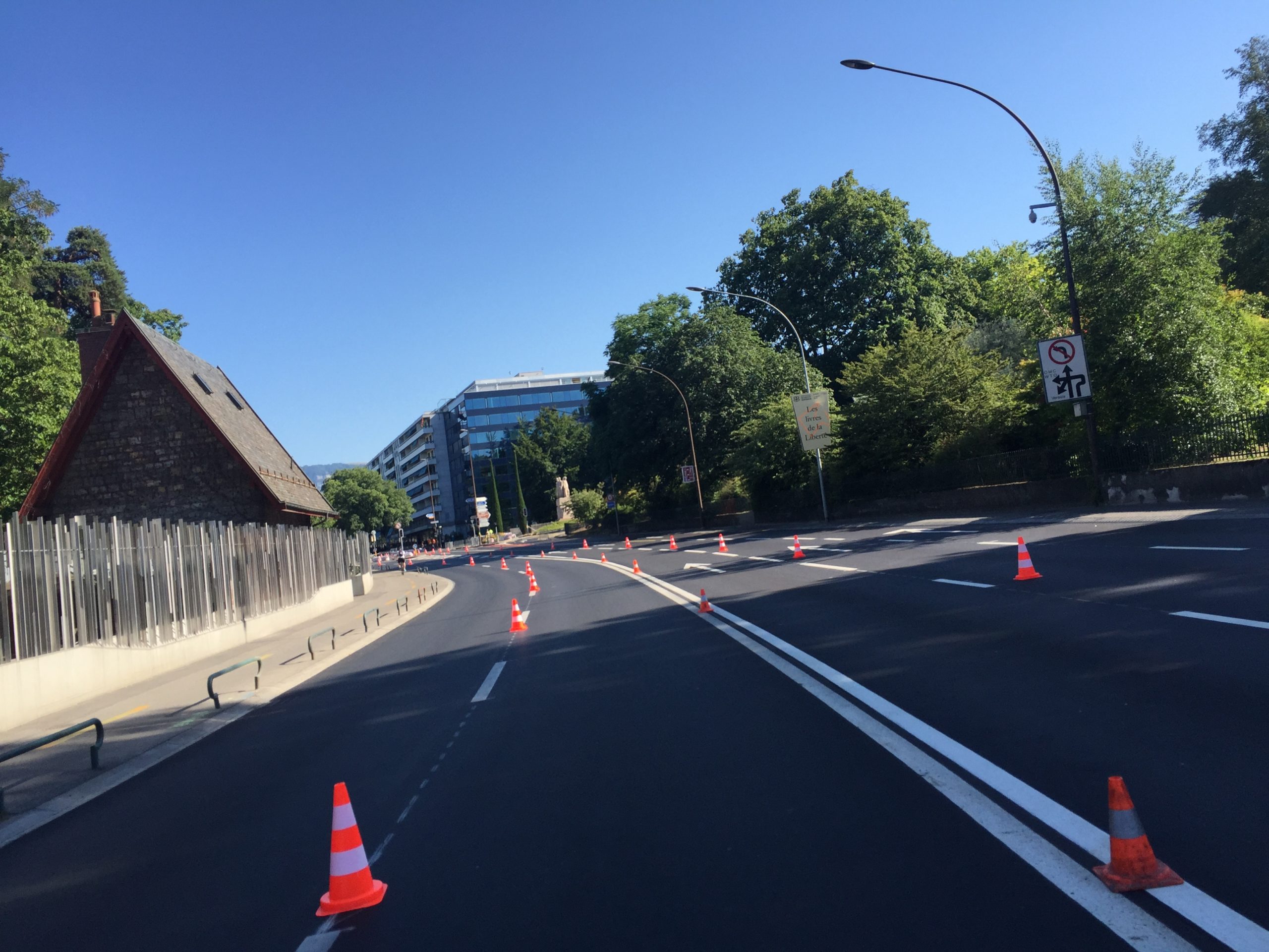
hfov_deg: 61.7
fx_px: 1063
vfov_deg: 48.2
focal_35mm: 29
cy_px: 476
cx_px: 634
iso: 32
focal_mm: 4.15
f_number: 2.2
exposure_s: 1/1163
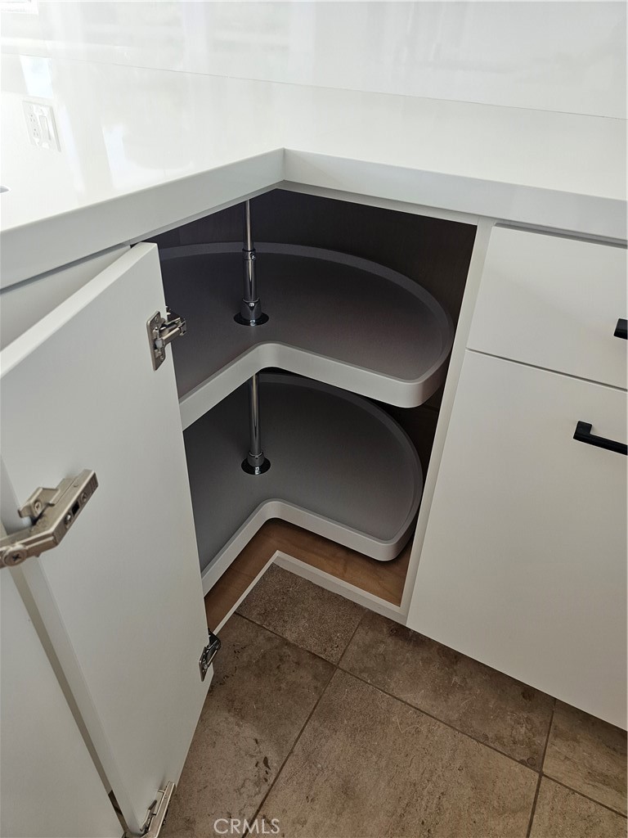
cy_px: 419
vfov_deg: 73.9
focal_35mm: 23
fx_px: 556
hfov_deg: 58.9
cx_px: 314
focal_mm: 6.3
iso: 160
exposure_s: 1/180
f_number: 1.7
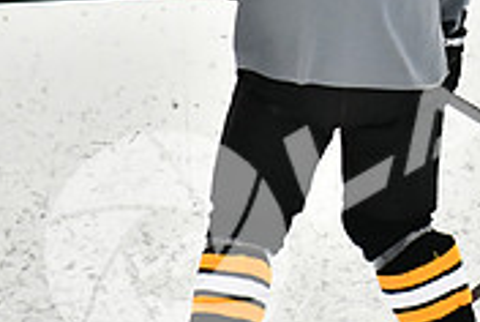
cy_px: -26
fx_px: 13169
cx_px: 649
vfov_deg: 1.4
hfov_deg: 2.1
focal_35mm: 986
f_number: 2.8
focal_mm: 200
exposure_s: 1/1250
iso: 5000
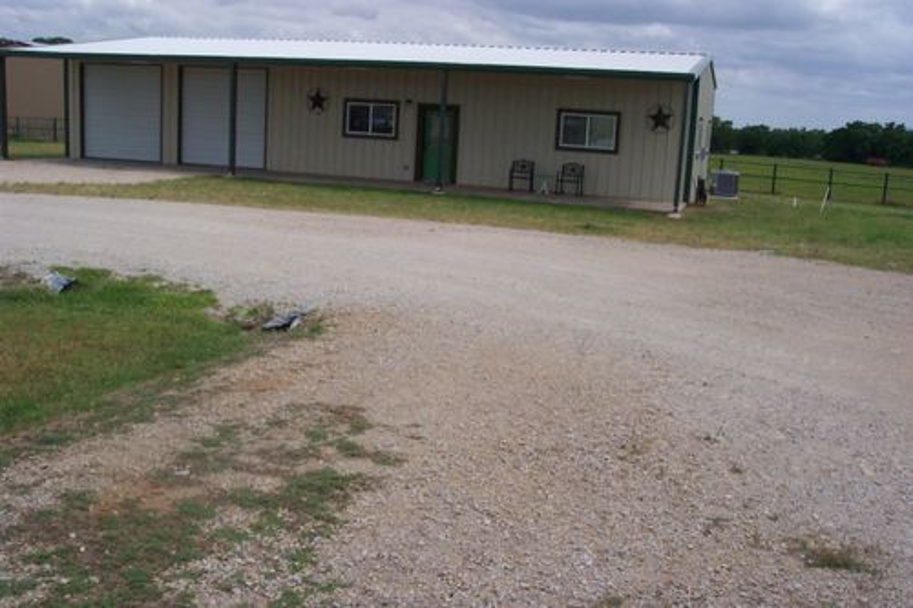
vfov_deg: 35.0
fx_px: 963
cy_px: 304
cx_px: 456
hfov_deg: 50.7
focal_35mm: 38
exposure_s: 1/1000
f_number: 4.8
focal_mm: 8
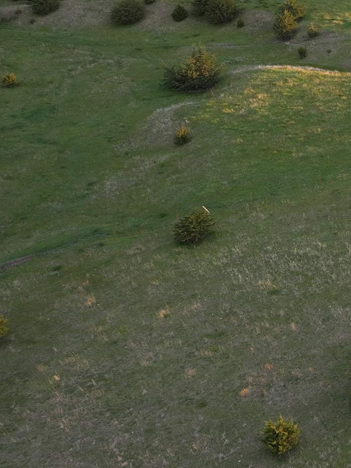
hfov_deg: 16.0
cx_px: 634
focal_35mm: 78
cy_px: 31
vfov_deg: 24.2
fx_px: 1054
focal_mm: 12.29
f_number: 2.8
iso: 100
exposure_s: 1/60
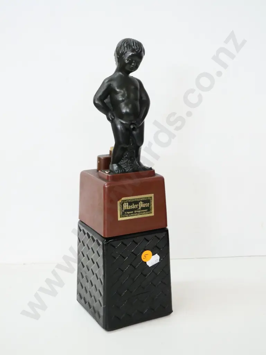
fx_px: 512
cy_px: 178
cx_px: 133
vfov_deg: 38.2
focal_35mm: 50
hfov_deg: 29.1
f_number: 5
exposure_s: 1/125
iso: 3200
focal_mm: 25
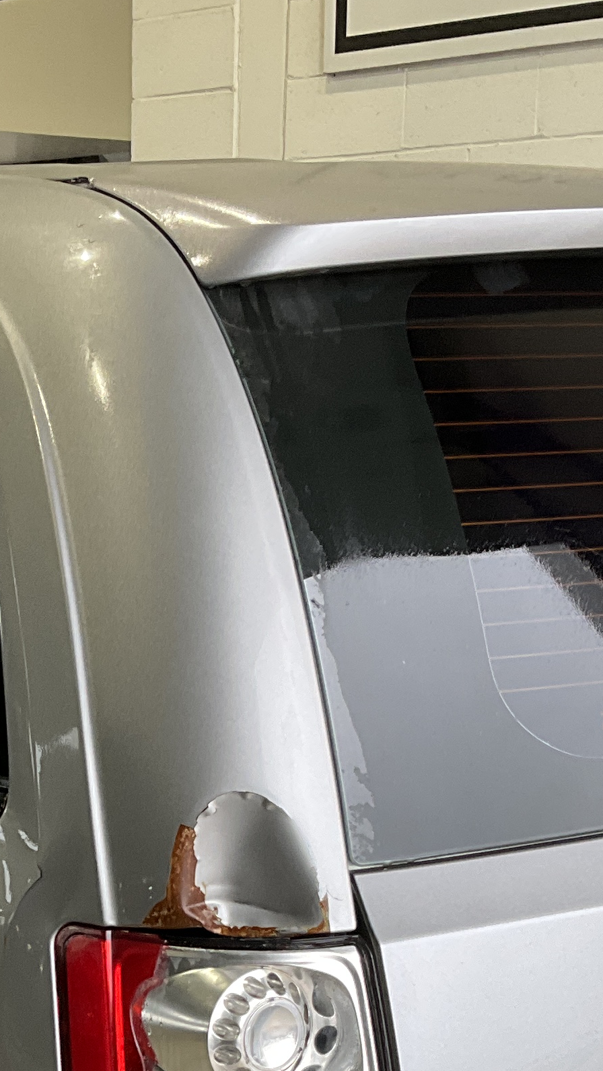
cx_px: 12
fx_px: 2273
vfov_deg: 25.5
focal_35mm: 80
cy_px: 1008
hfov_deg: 14.9
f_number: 1.8
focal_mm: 3
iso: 64
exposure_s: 1/122
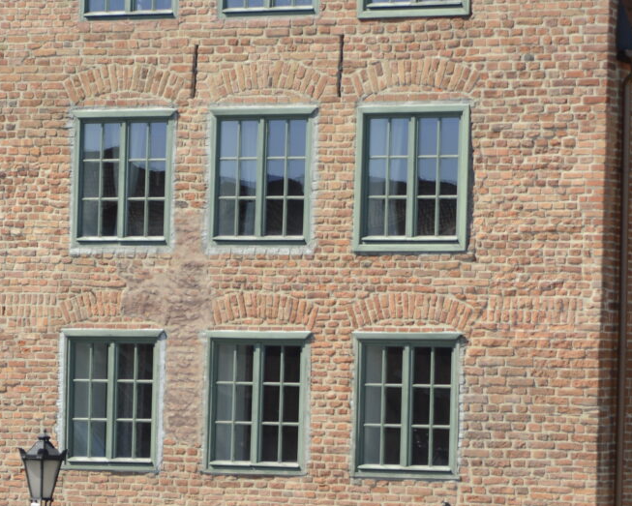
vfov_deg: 8.4
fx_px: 3443
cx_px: 387
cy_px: 271
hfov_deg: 10.5
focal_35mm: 184
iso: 200
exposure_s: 1/1600
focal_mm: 50
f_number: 3.5
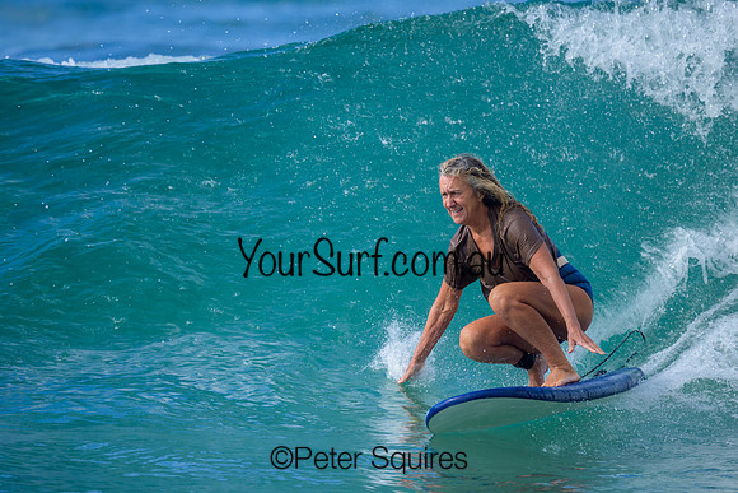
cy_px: 246
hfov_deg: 2.6
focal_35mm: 800
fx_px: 16403
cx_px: 369
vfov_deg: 1.7
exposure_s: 1/2000
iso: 640
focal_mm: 800
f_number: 6.3
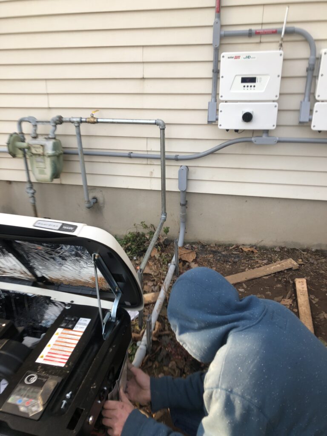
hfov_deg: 49.7
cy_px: 218
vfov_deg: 63.4
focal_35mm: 28
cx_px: 164
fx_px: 353
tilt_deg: -23.8
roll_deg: +2.7
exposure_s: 1/120
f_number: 1.8
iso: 25
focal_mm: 3.99
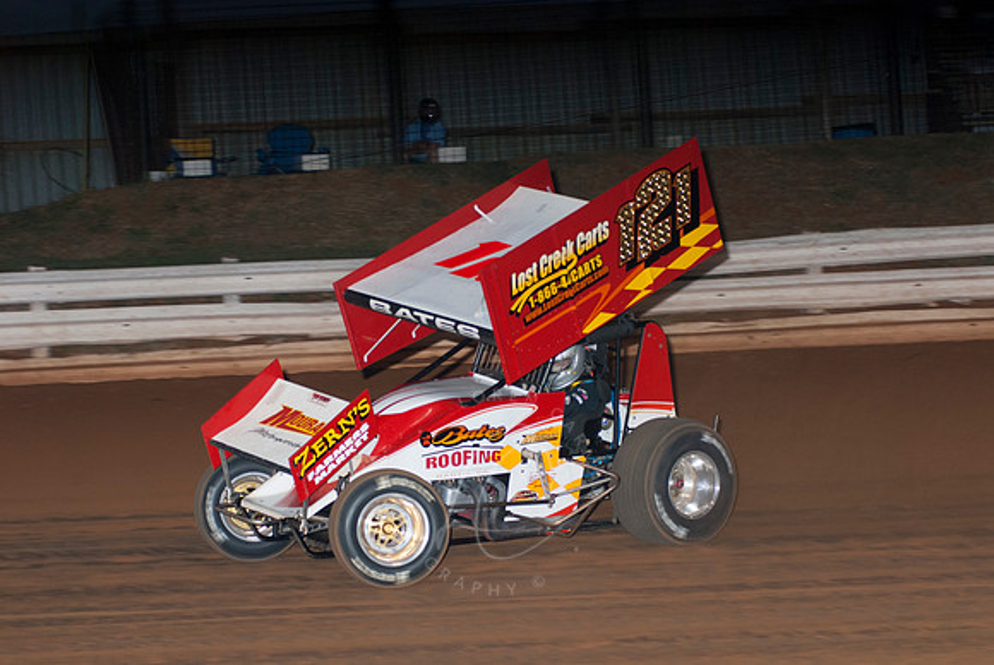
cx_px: 497
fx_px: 3317
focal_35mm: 120
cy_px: 332
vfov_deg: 11.4
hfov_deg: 17.0
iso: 200
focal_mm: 80
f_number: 4
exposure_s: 1/400
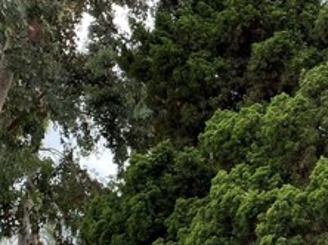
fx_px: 710
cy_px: 257
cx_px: 344
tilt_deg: +14.2
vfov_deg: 19.0
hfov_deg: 24.6
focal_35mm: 75
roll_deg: -1.6
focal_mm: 4.25
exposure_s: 1/122
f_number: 1.8
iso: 50
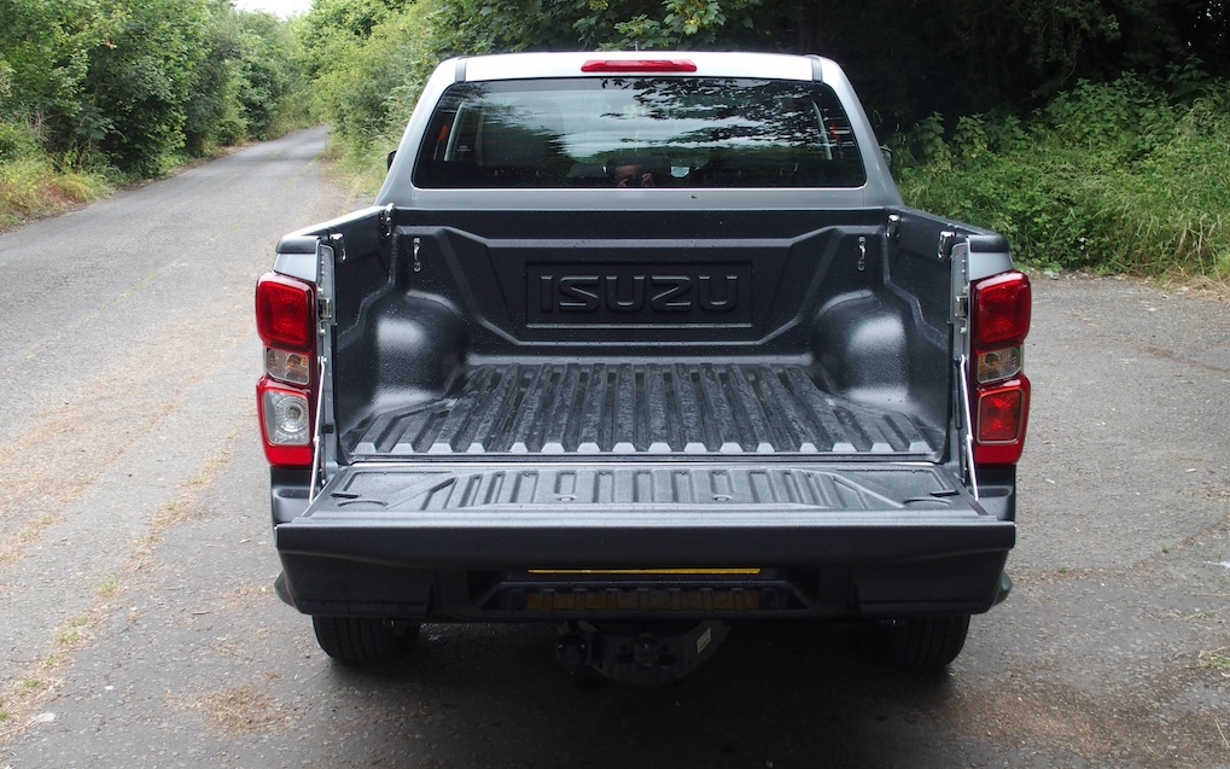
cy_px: 317
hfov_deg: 41.1
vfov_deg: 26.3
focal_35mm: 49
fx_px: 1643
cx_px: 616
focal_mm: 9.8
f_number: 4.5
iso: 125
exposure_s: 1/100
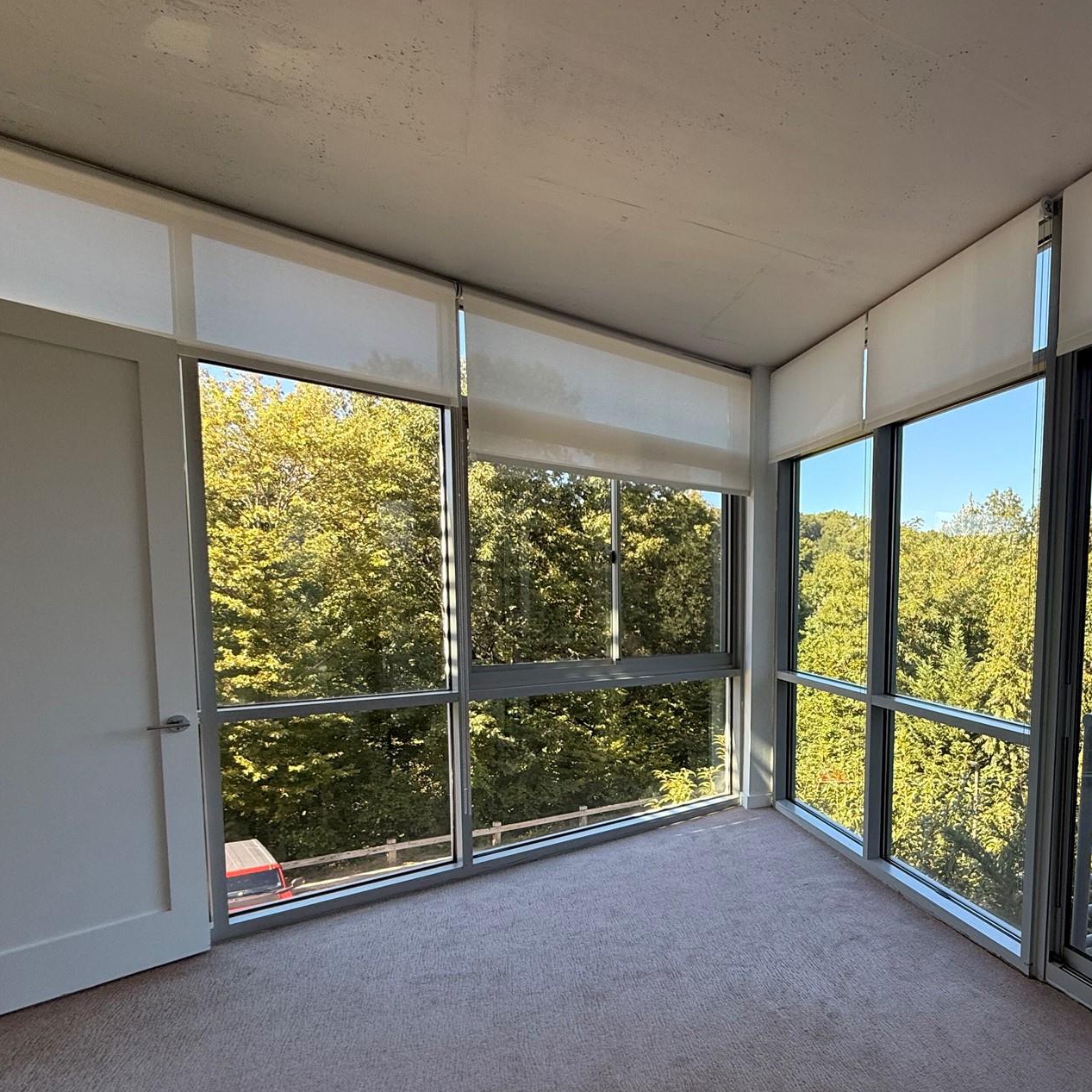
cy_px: 654
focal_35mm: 20
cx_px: 851
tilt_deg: -5.1
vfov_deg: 74.0
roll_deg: -1.5
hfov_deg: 68.7
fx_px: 714
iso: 64
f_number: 2.2
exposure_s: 1/276
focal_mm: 2.22
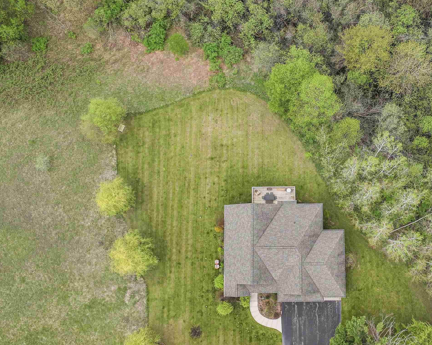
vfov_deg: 39.1
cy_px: 196
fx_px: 486
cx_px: 295
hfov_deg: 47.0
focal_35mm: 38
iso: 200
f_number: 2.8
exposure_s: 1/200
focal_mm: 12.29
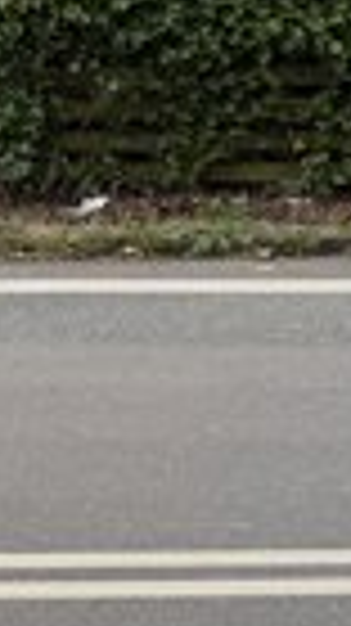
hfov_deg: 9.8
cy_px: 95
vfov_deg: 18.7
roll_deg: +1.1
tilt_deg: -3.4
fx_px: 1873
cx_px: -400
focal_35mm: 113
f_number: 1.78
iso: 80
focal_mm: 6.76
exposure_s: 1/3279
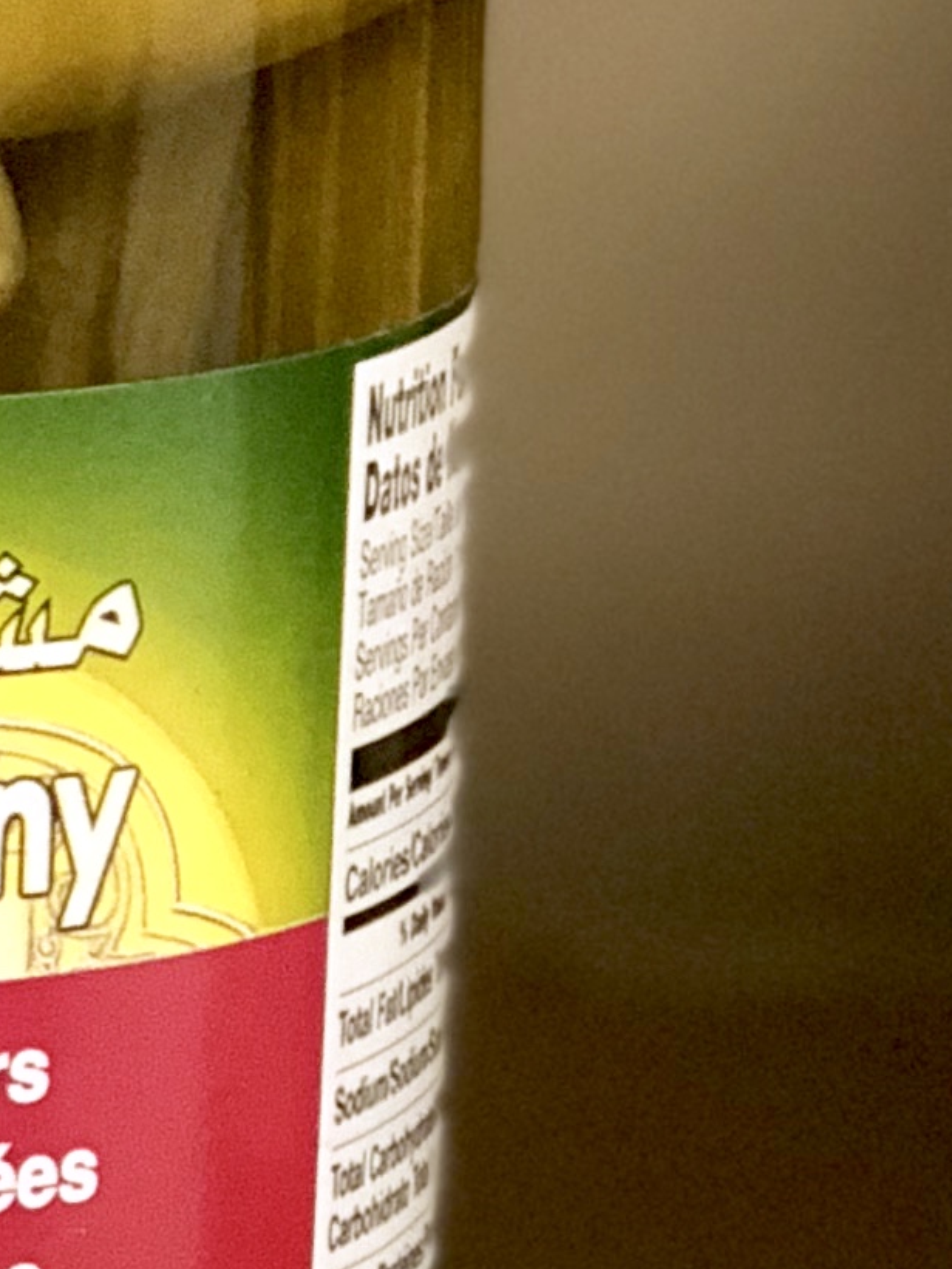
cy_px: 433
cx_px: -1315
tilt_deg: -14.9
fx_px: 10265
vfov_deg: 7.1
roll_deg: -0.1
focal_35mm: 280
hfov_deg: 5.2
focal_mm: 6.6
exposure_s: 1/60
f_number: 2.8
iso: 500
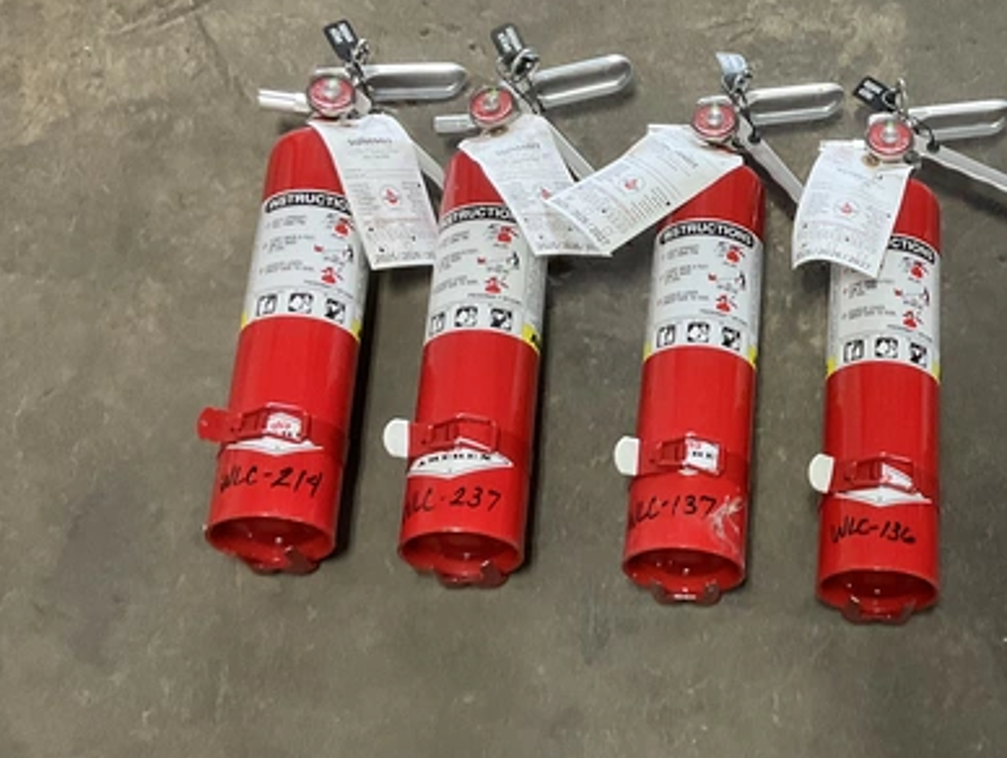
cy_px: 318
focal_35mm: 56
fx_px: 1631
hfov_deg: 33.3
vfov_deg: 26.1
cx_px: 810
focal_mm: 3
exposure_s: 1/60
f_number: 1.8
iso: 200
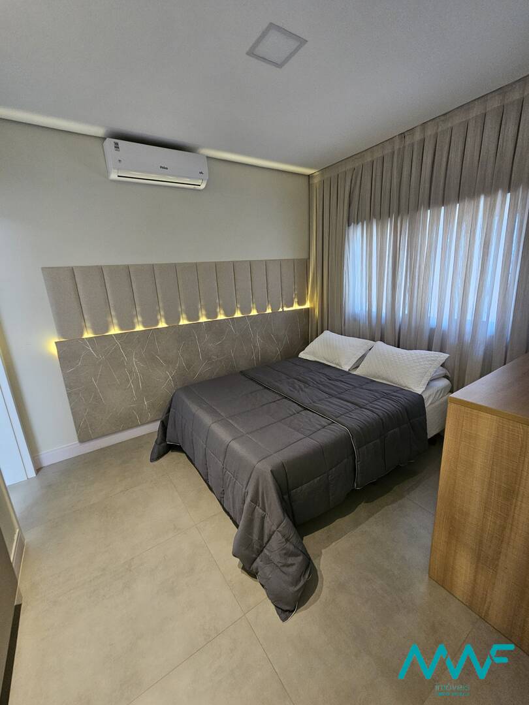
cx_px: 264
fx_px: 265
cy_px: 352
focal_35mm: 13
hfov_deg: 89.9
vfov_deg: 106.2
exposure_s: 1/30
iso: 320
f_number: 2.2
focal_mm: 2.2
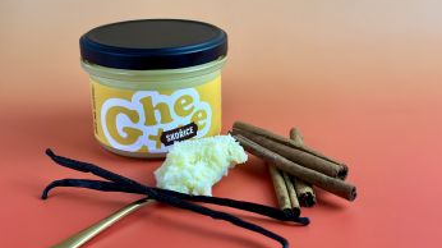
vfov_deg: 22.6
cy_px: 120
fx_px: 621
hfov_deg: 39.2
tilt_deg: -21.0
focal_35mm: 53
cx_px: 221
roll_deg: +0.5
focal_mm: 6.86
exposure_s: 1/121
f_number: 1.78
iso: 64
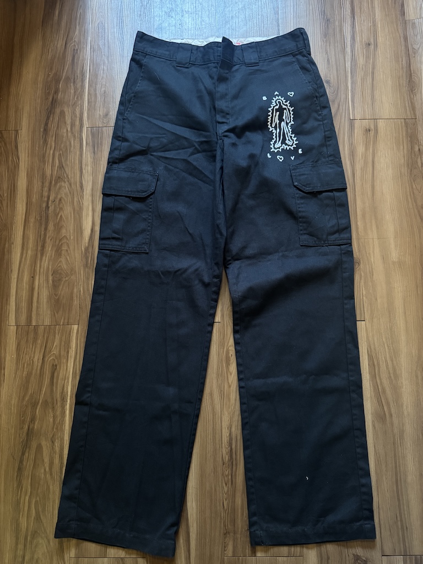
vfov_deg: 71.6
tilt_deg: -80.3
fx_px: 391
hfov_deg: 56.8
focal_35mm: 24
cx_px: 212
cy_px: 282
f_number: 1.78
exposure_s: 1/50
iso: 500
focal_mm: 6.76
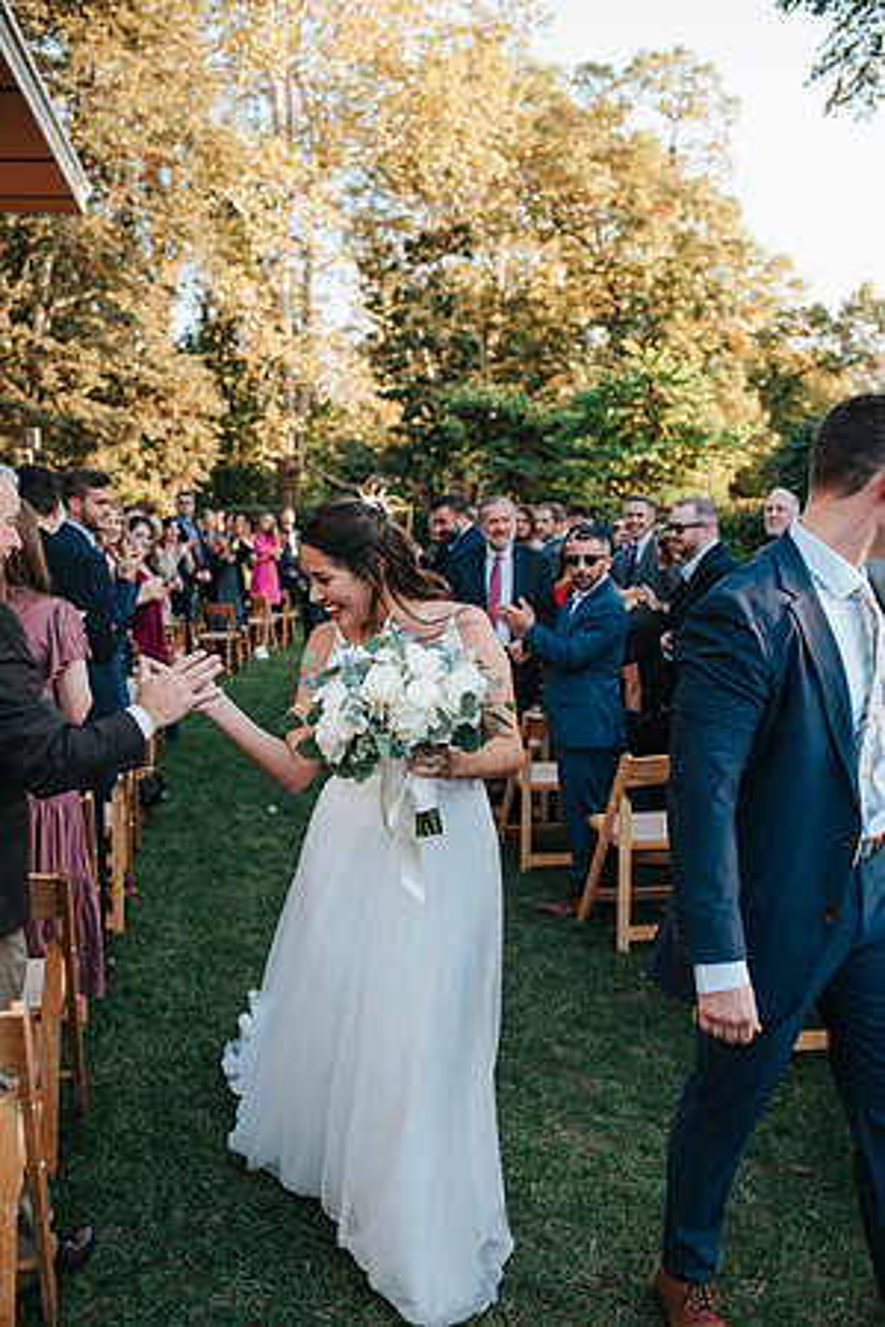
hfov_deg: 37.9
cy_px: 664
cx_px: 442
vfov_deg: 54.4
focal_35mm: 35
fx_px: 1291
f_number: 3.2
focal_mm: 35
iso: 1000
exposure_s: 1/800
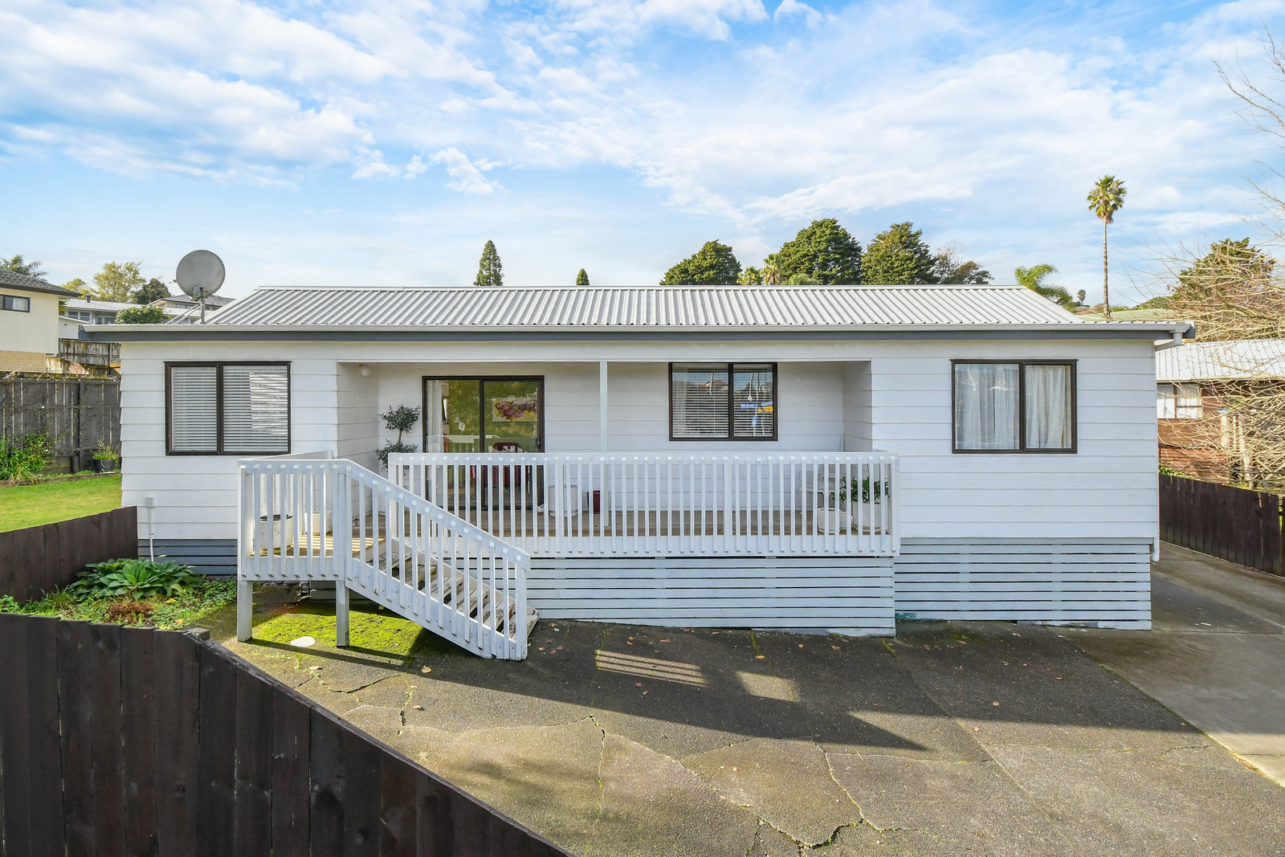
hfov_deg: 100.4
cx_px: 642
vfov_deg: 77.3
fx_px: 535
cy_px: 428
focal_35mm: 15
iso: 800
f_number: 10
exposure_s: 1/320
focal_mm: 10
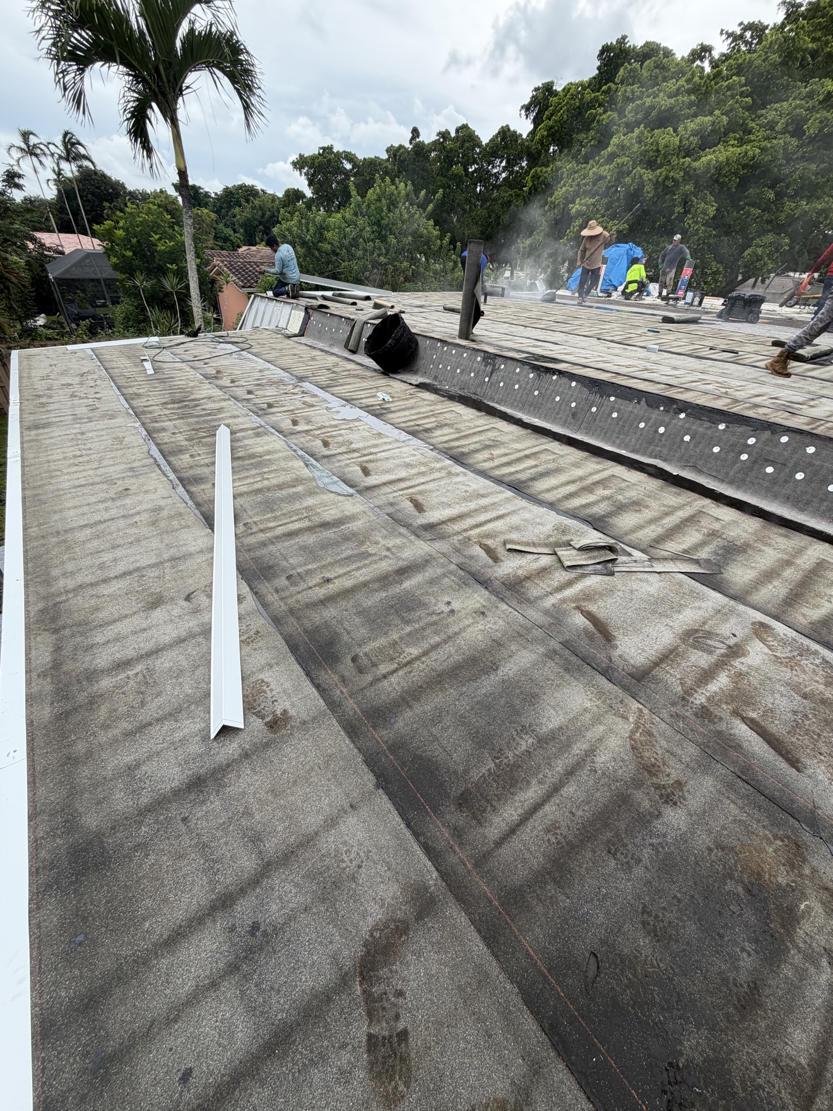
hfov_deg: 85.7
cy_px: 556
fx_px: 449
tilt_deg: -35.0
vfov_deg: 102.1
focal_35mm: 14
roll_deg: -2.9
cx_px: 416
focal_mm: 2.22
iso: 40
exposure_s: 1/590
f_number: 2.2
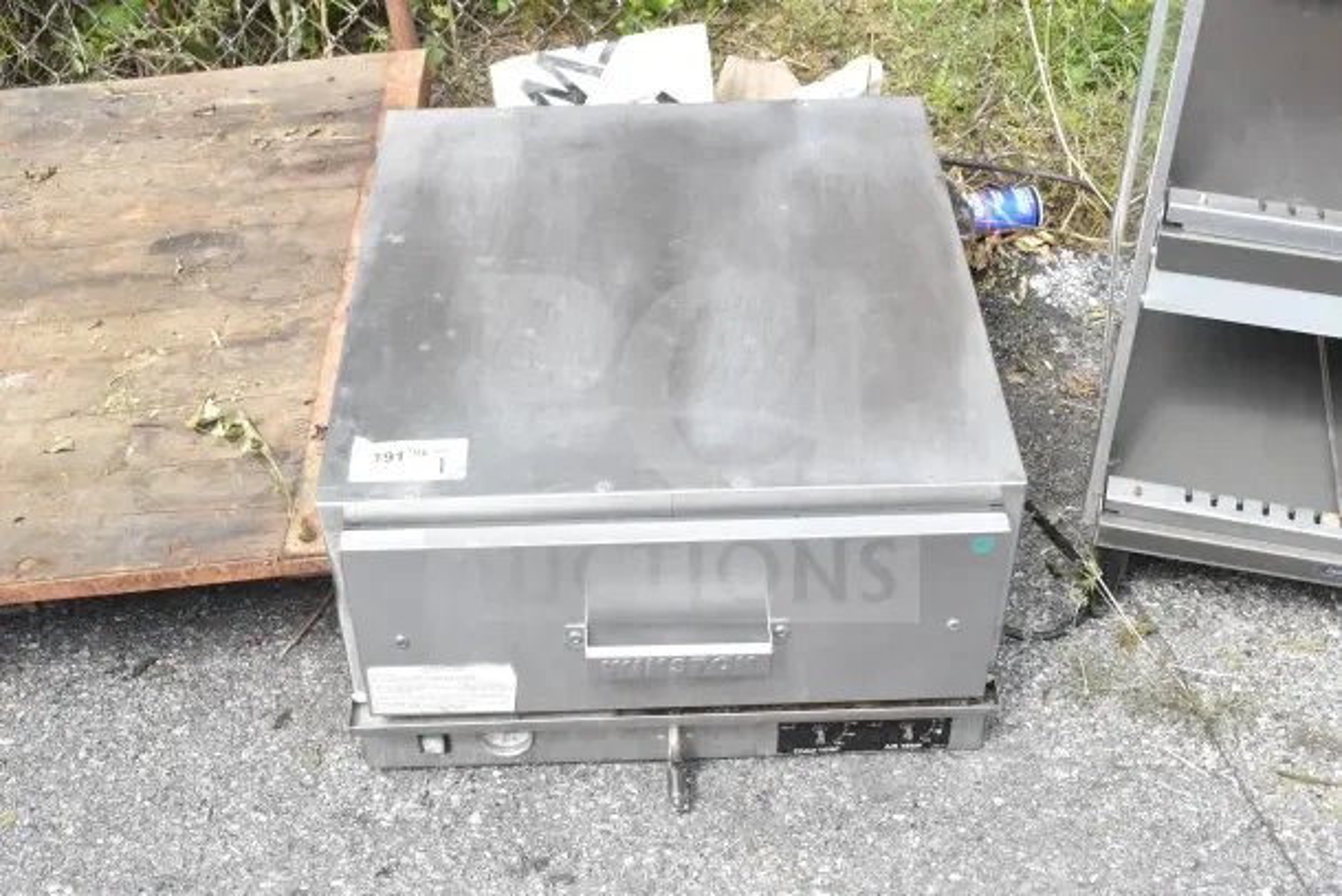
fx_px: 1734
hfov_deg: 42.3
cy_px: 448
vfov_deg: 29.0
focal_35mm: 46
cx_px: 671
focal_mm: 31
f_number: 14
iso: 6400
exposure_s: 1/800
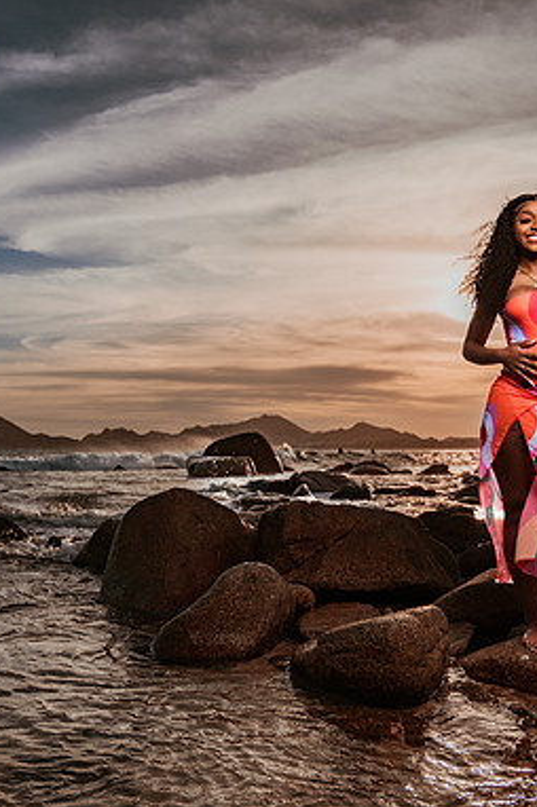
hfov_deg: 35.9
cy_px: 401
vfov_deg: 51.9
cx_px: 247
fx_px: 829
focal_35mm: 37
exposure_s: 1/3200
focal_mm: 24
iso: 100
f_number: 4
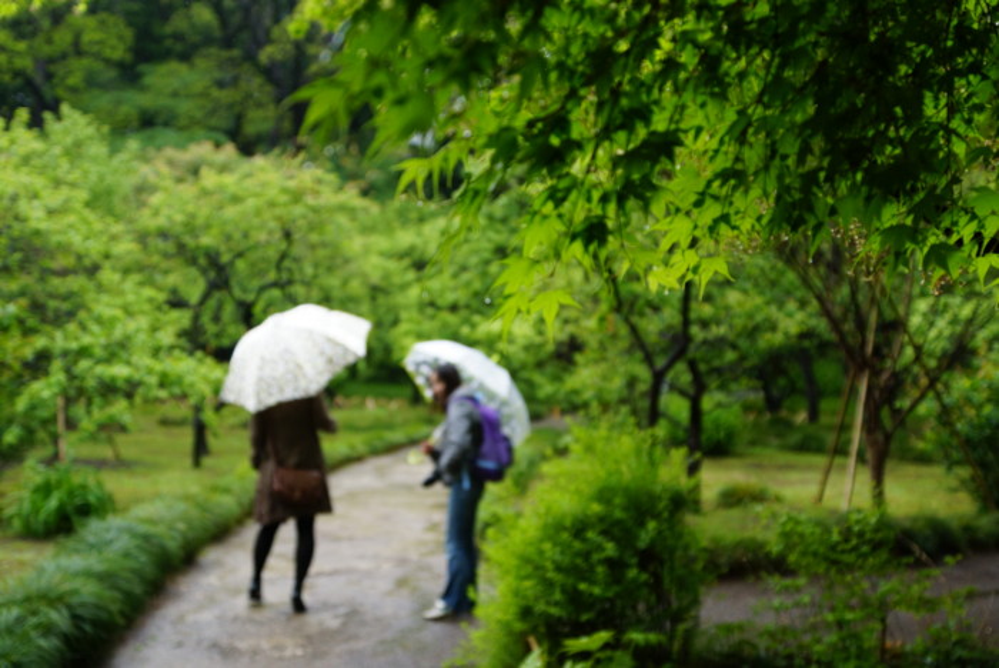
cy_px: 334
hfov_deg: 37.8
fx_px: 1458
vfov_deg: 25.8
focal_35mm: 52
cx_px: 500
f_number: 2.8
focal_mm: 35
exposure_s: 1/640
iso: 500
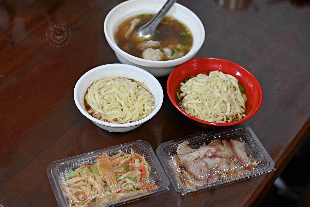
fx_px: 646
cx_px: 155
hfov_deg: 27.0
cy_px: 104
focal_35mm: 75
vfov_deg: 18.2
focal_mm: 50
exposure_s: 1/200
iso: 2500
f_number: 3.2
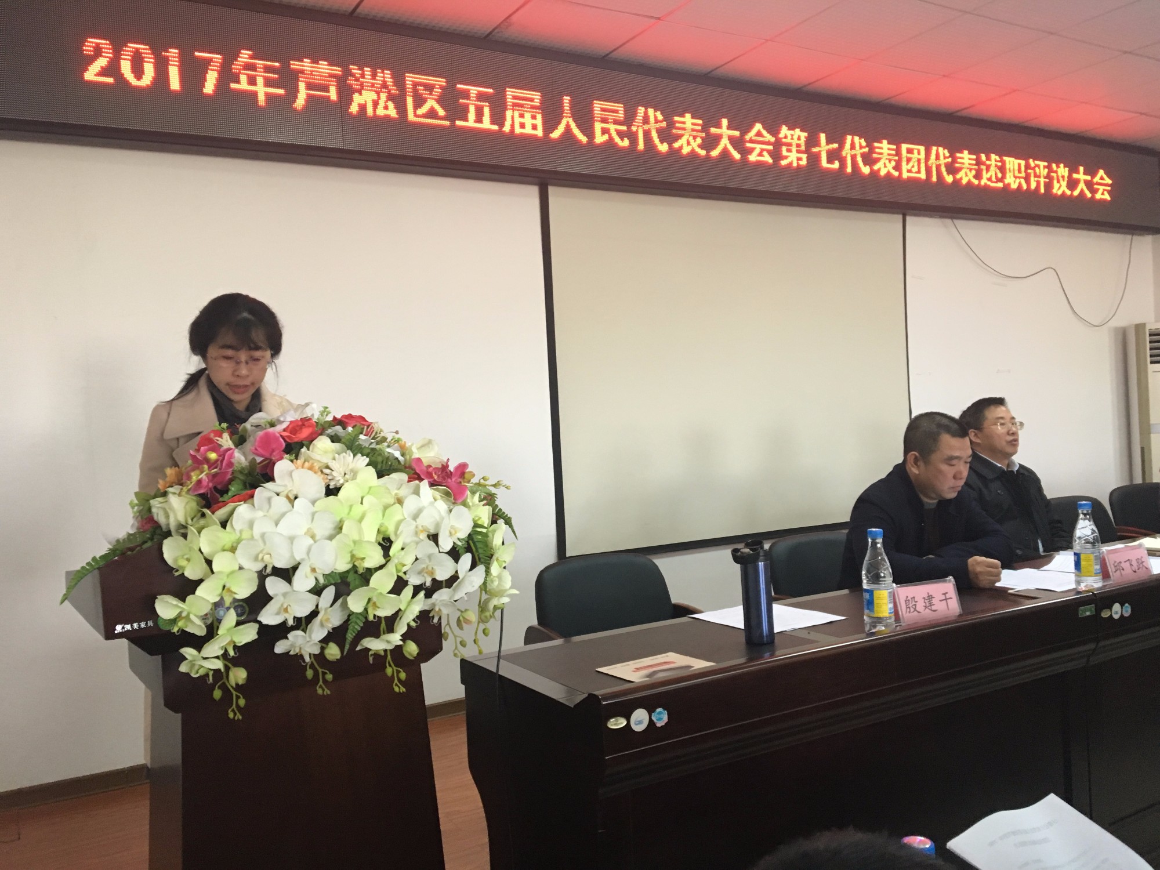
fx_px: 972
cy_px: 435
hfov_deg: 61.7
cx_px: 580
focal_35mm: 29
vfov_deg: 48.2
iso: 160
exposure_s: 1/33
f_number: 2.2
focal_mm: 4.15
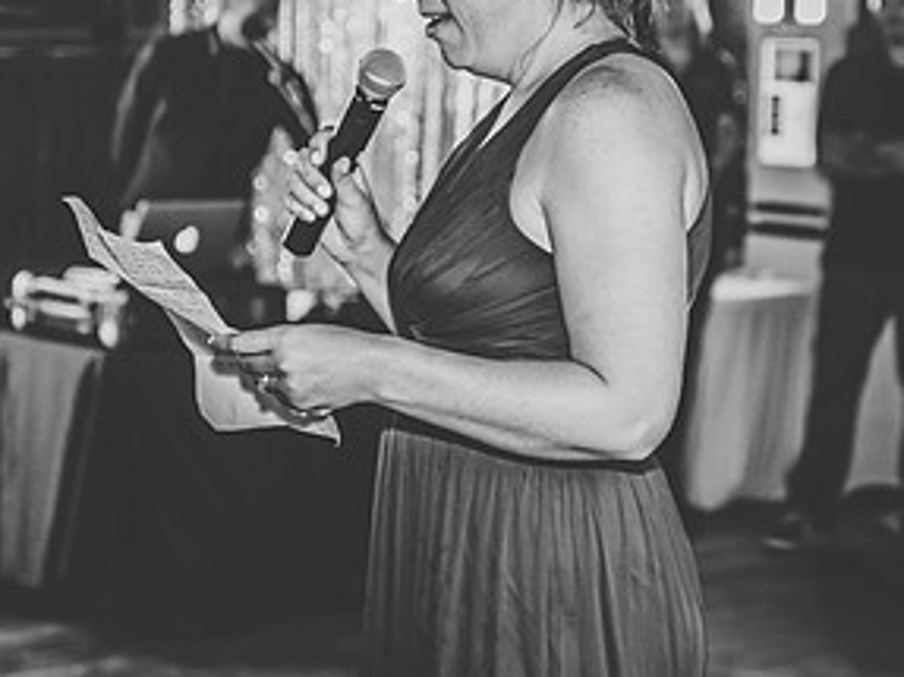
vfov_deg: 14.5
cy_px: 118
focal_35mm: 101
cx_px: 517
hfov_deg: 19.4
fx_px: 2637
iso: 800
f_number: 2.8
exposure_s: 1/200
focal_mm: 52
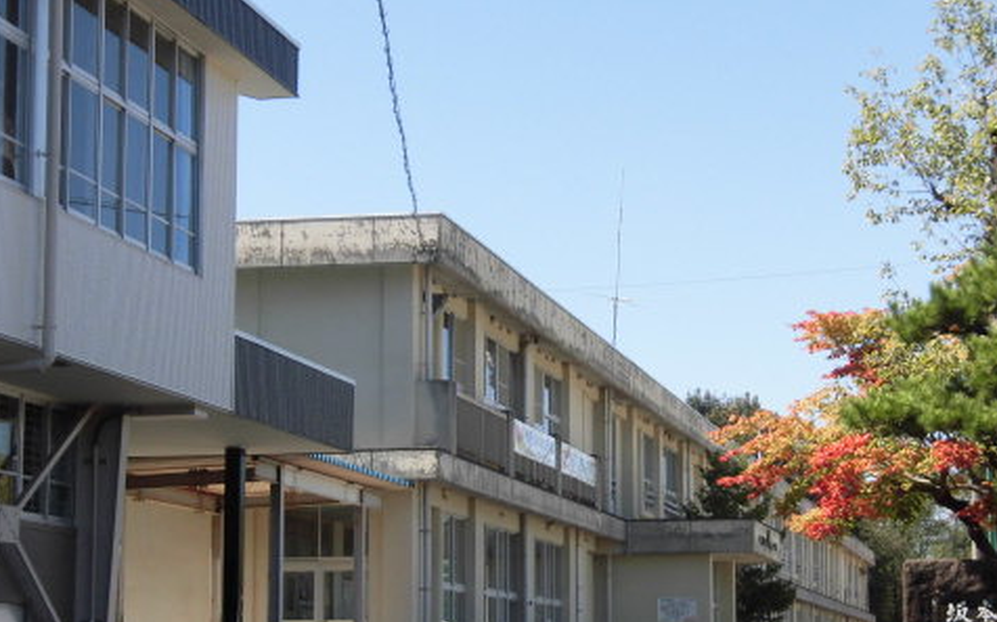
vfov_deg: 13.5
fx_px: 2634
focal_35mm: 97
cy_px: 348
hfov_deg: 21.4
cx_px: 624
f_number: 4.4
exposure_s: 1/500
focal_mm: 12.14
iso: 100
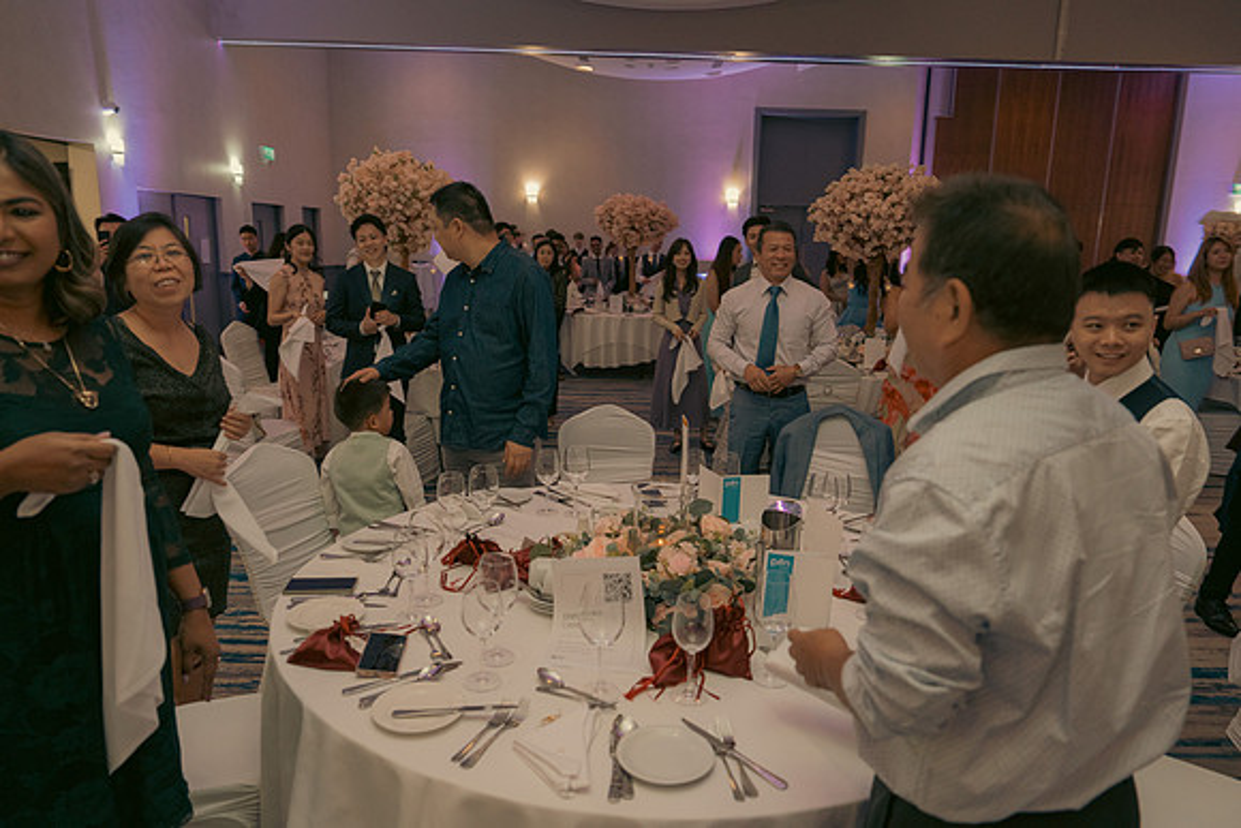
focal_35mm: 24
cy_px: 414
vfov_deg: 53.2
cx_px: 620
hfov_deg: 73.7
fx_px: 827
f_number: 3.5
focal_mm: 24
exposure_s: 1/160
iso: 2500
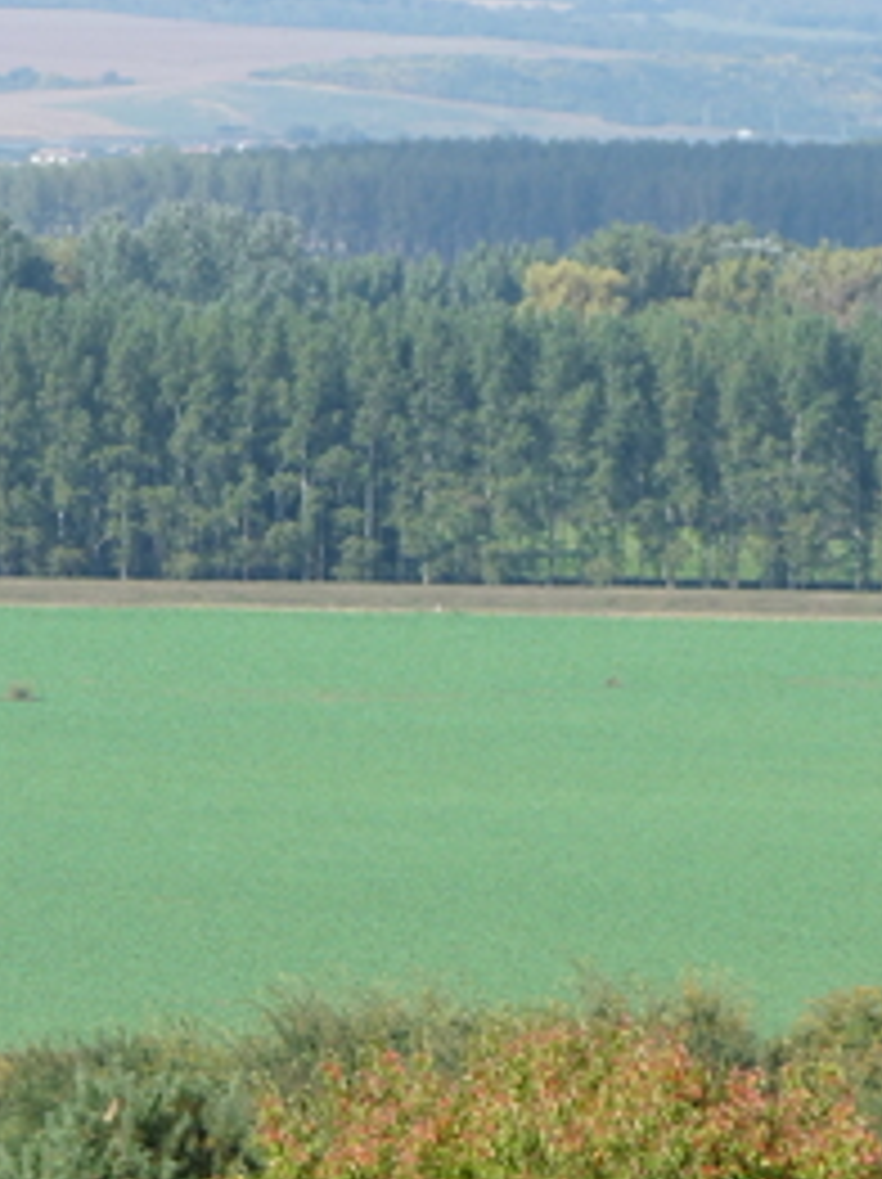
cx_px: 432
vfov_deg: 5.1
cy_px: 945
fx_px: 13237
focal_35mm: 389
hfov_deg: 3.8
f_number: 5.6
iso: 100
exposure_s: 1/320
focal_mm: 28.3
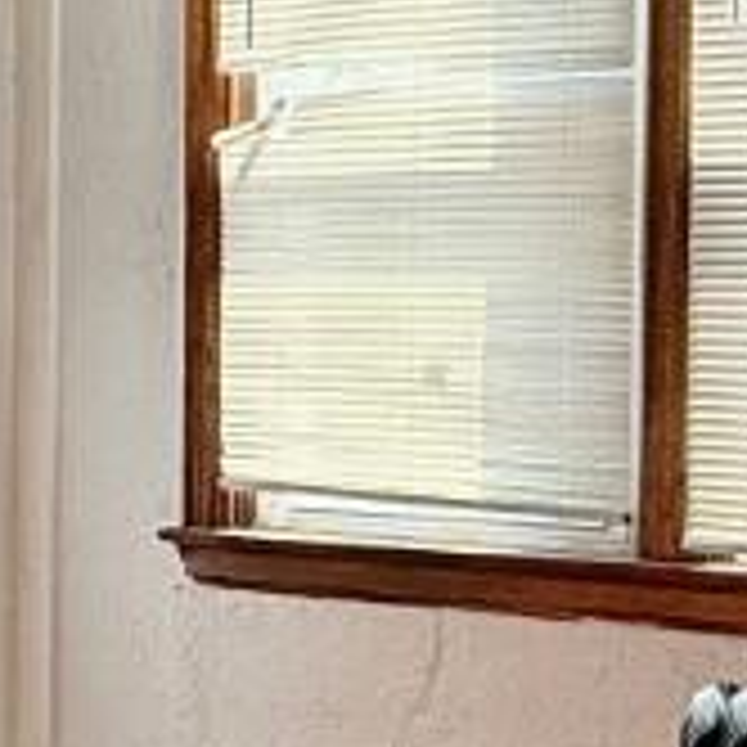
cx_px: -27
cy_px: 493
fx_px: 2734
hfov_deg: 15.2
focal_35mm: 112
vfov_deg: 15.5
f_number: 2.2
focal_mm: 2.22
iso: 50
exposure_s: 1/139
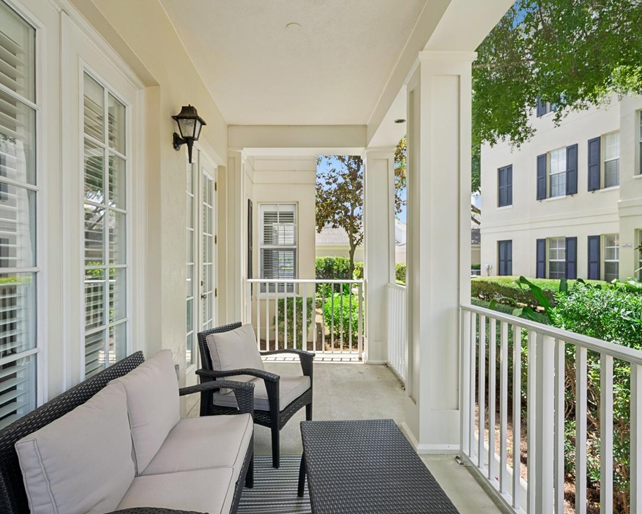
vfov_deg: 70.9
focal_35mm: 19
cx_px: 301
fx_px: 361
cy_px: 258
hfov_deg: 83.2
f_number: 7.1
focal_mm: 16
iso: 200
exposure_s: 1/100
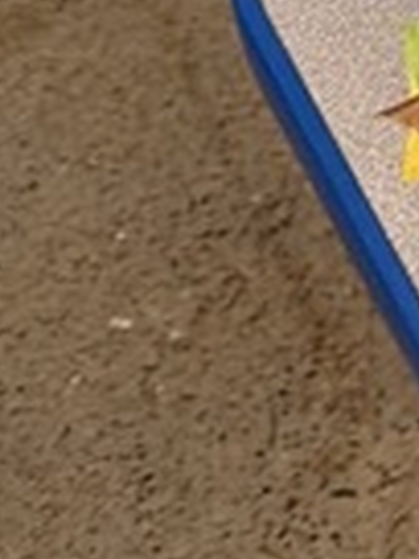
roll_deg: +0.8
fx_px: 2921
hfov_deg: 7.3
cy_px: -740
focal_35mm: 181
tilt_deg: -39.5
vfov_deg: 9.8
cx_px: 1216
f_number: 1.78
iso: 250
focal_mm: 6.76
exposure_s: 1/120
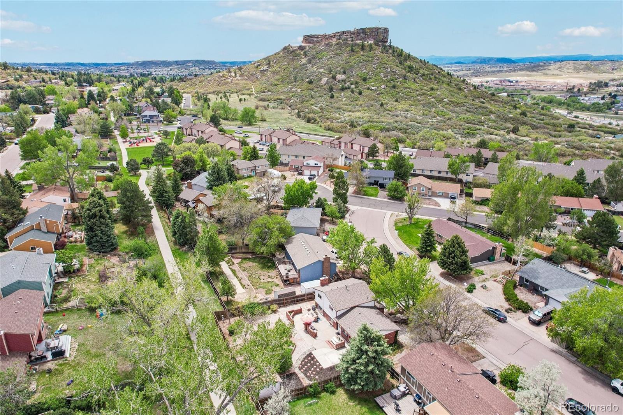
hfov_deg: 78.6
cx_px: 312
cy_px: 208
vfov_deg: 57.2
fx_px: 381
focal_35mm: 22
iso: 150
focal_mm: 8.4
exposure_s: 1/350
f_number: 2.8
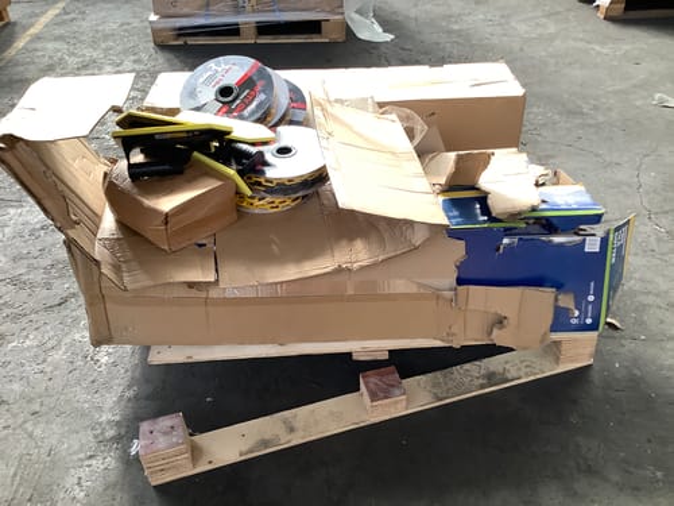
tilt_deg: -35.0
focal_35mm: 31
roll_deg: +5.3
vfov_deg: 45.4
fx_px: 604
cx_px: 337
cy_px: 253
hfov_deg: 58.4
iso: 100
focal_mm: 3.3
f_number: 2.4
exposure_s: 1/60
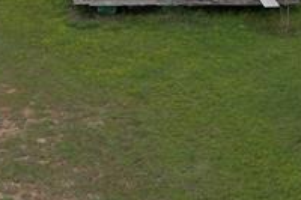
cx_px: 268
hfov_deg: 15.8
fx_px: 1069
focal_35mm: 128
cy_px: -75
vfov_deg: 10.4
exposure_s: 1/2500
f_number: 1.7
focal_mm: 6.72
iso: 200
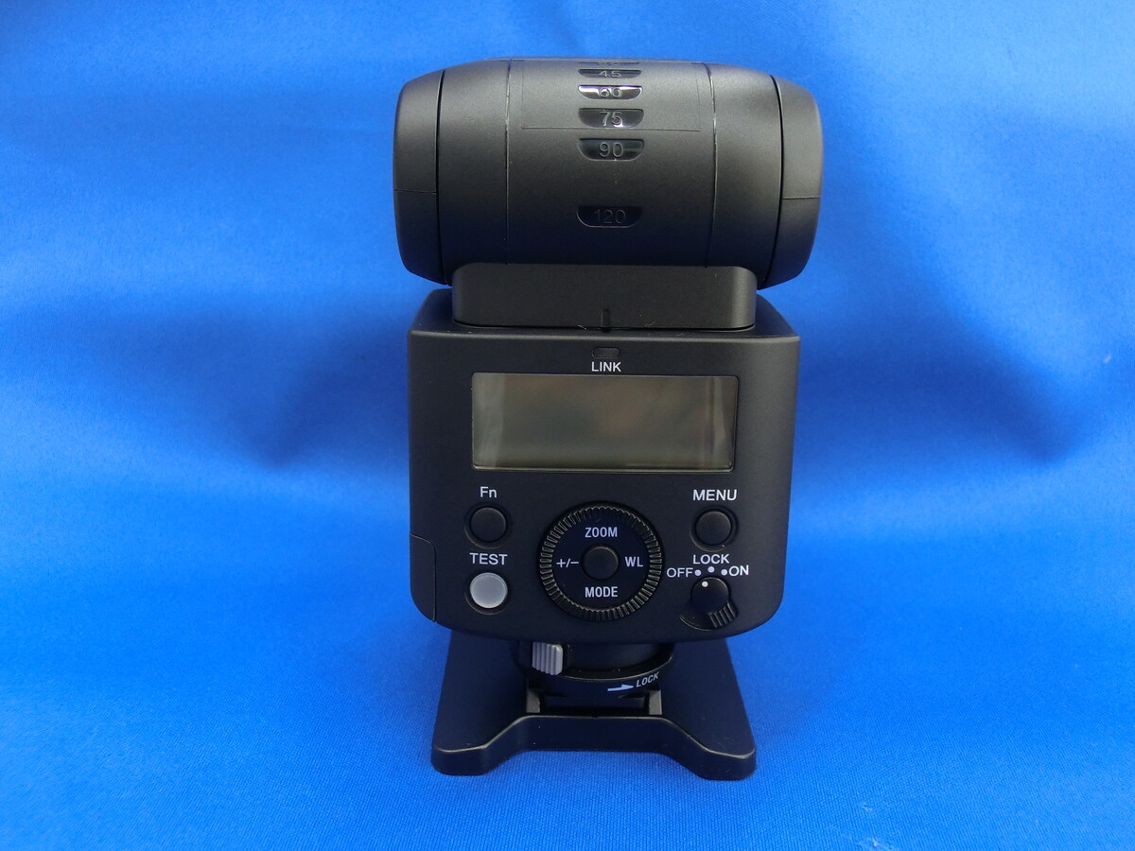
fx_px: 1213
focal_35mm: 37
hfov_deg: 50.1
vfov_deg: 38.7
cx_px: 568
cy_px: 426
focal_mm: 6.61
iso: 320
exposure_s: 1/60
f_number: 3.9
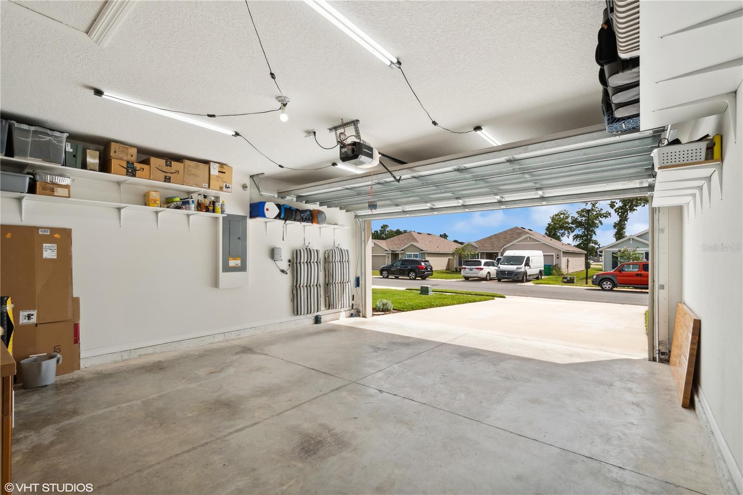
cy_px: 248
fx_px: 309
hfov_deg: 100.4
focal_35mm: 15
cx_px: 372
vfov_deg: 77.3
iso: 200
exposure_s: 1/320
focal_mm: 10
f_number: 8
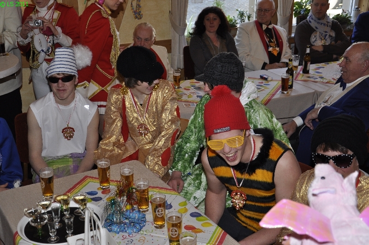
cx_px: 184
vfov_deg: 25.7
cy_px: 122
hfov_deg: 37.9
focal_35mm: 52
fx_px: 537
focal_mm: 35
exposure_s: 1/60
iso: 400
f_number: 5
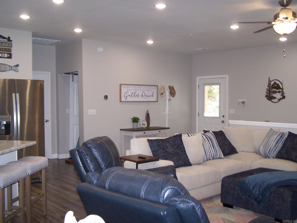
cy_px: 112
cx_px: 148
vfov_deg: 37.7
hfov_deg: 49.0
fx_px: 326
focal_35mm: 38
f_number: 2.8
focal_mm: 6.3
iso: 140
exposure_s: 1/60
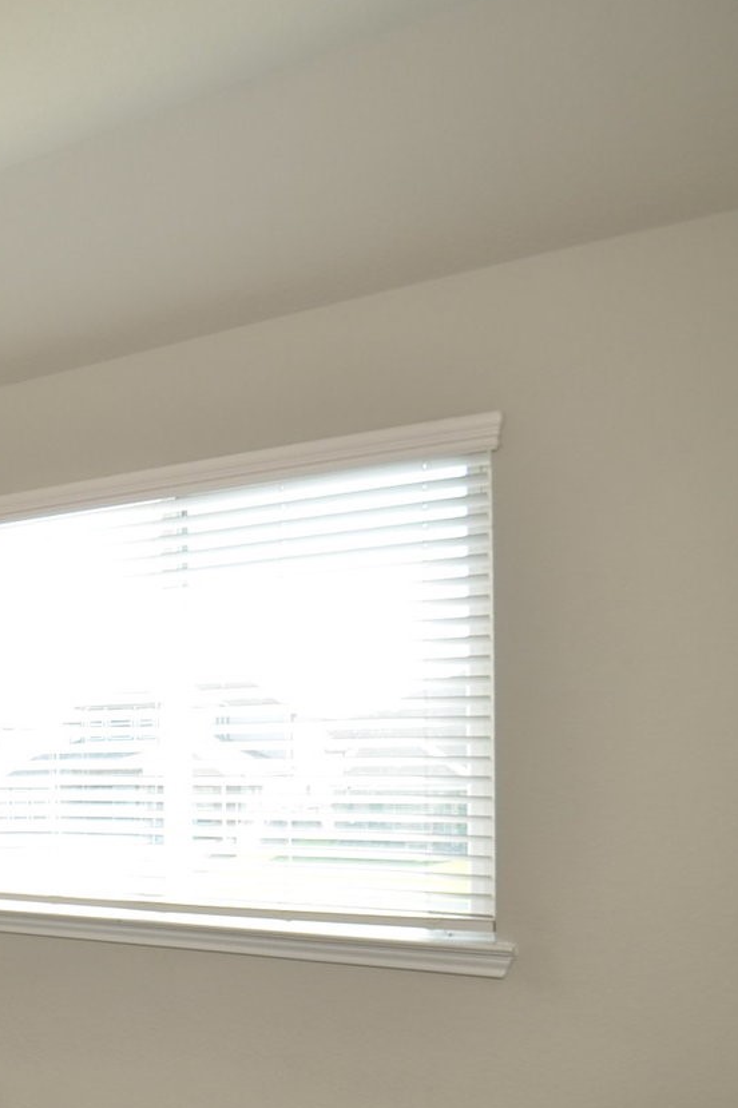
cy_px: 811
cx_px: -294
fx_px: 1139
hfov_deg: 27.7
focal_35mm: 37
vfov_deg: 50.1
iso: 200
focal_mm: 10
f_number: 5
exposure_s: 1/100
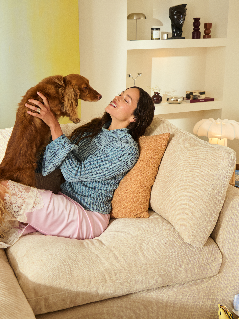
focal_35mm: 47
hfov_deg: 30.5
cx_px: 65
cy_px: 160
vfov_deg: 40.4
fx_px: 433
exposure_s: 1/125
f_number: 8
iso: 250
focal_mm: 32
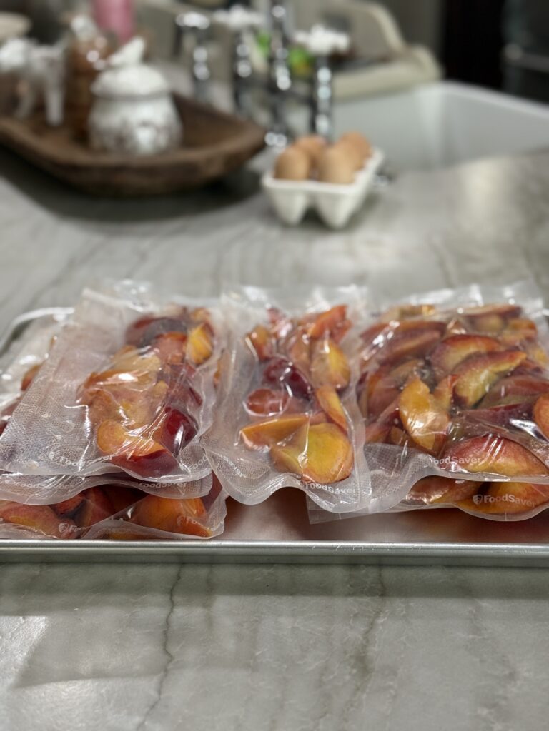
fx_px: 1015
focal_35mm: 48
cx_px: 274
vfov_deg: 39.7
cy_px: 366
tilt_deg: -26.8
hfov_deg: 30.3
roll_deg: +1.2
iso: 200
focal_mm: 6.76
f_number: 1.78
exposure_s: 1/40
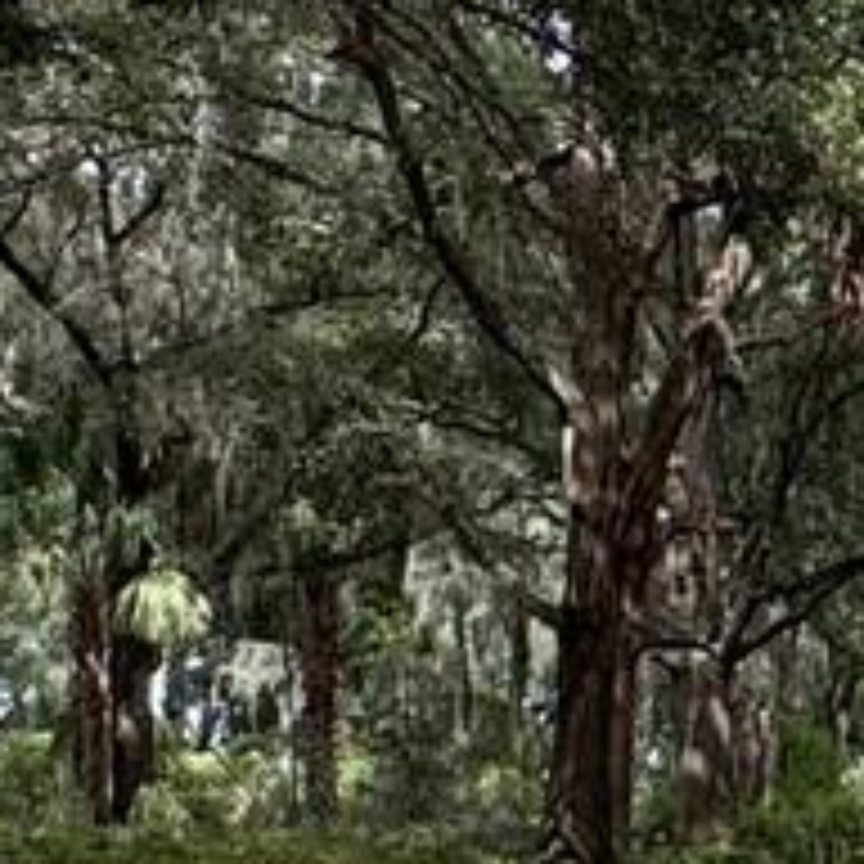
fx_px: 2909
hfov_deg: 15.3
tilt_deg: +4.5
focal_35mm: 103
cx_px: 1382
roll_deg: +1.0
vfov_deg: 16.9
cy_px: 576
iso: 40
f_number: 2.2
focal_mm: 2.22
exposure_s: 1/215
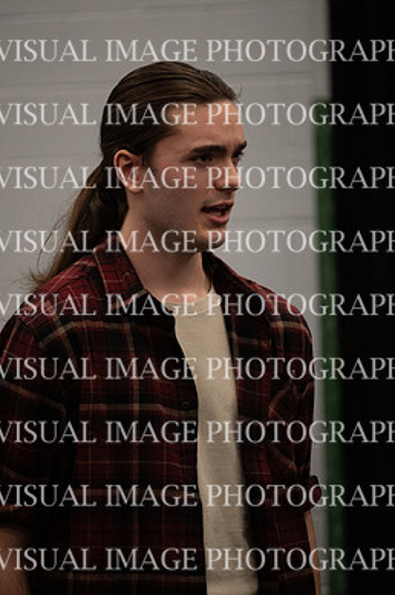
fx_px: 5087
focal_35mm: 308
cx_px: 198
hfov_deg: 4.4
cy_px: 272
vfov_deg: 6.7
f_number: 6.3
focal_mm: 266
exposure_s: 1/160
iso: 5000
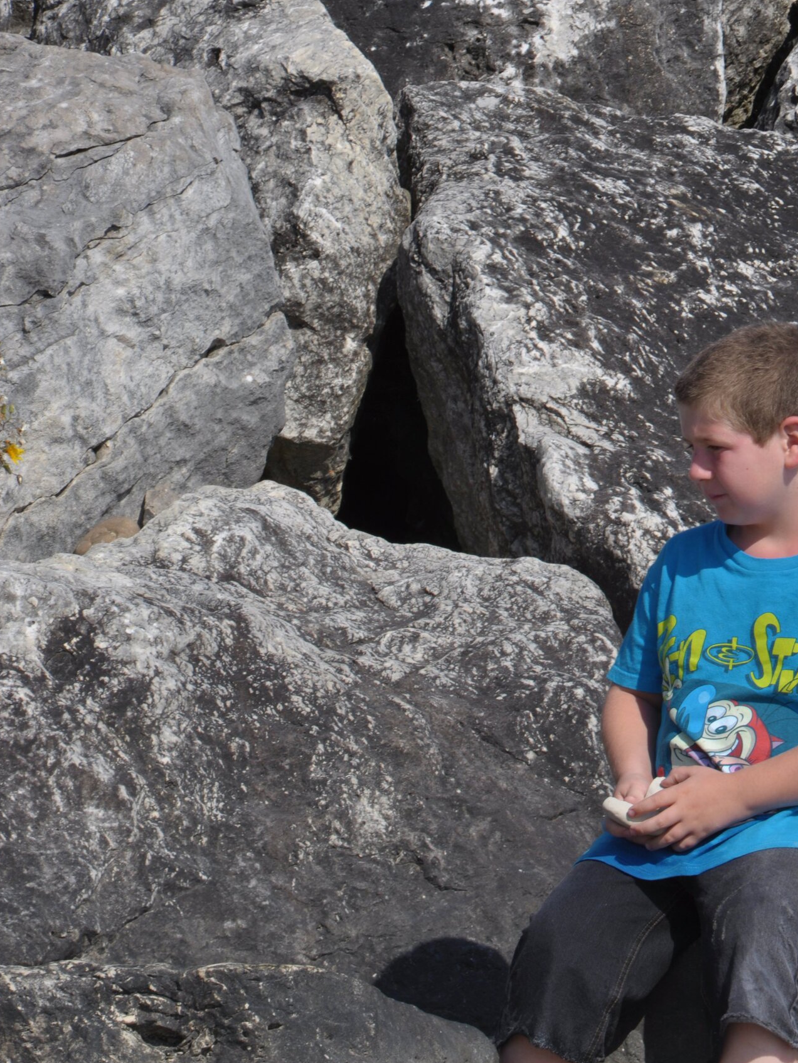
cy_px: 532
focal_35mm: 609
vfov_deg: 3.3
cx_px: 777
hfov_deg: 2.4
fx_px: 18712
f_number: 32
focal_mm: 280
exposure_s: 1/125
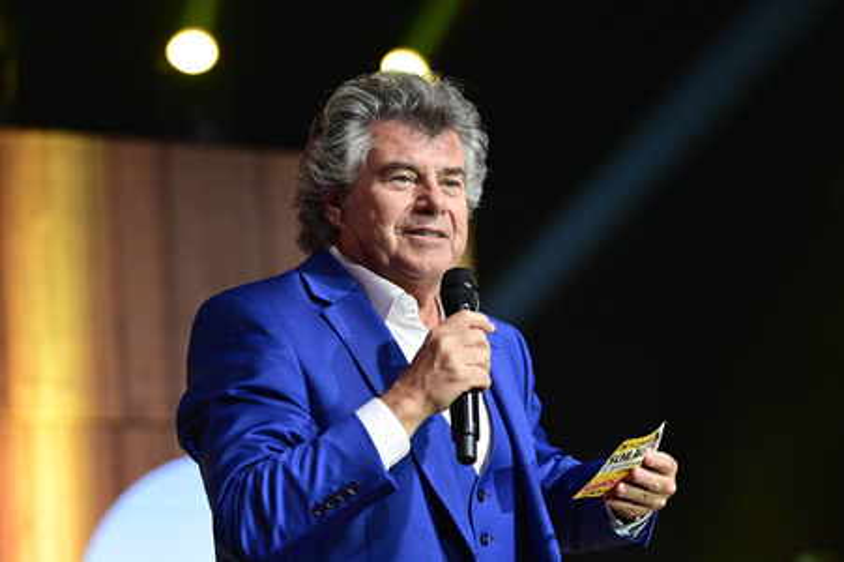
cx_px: 422
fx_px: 4685
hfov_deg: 10.3
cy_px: 281
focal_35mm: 200
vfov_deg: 6.9
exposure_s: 1/320
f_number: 4
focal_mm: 200
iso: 3200
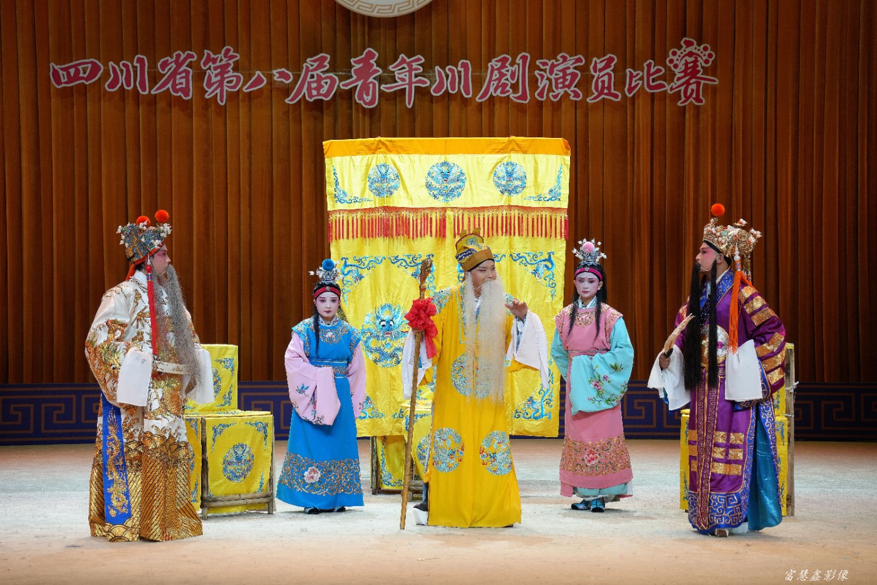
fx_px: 2338
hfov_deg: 21.2
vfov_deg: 14.2
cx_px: 438
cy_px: 292
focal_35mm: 96
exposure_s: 1/160
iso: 500
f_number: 5.6
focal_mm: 96
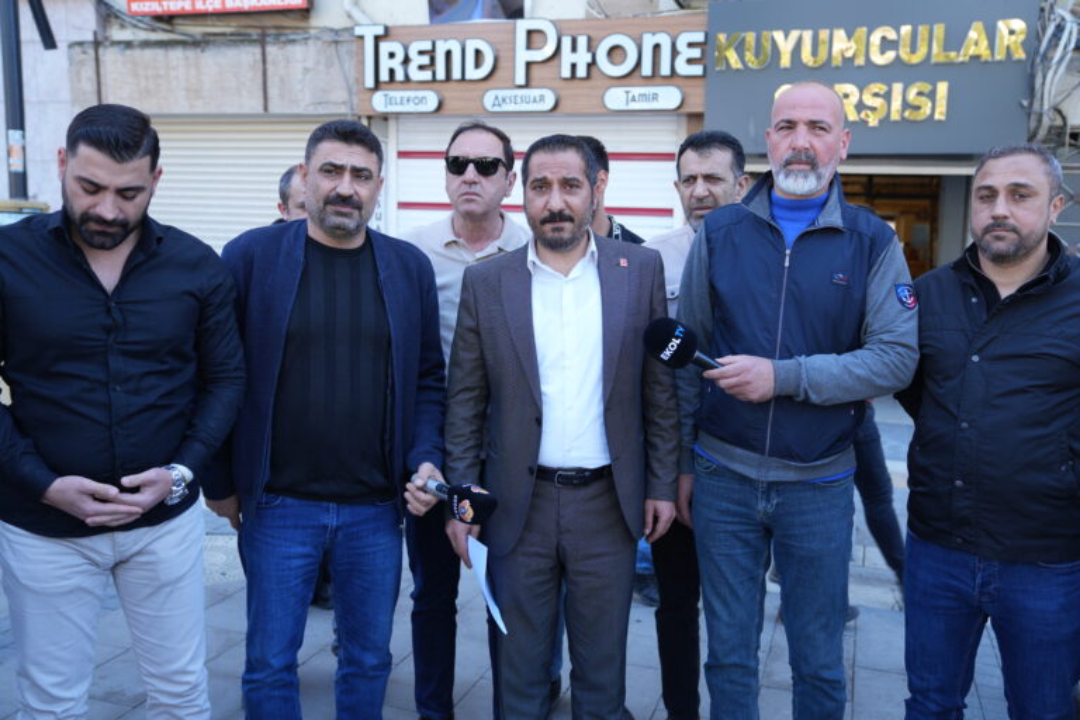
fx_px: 990
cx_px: 540
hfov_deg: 57.2
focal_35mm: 33
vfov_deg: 40.0
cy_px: 360
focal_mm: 33
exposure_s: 1/100
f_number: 3.5
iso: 100
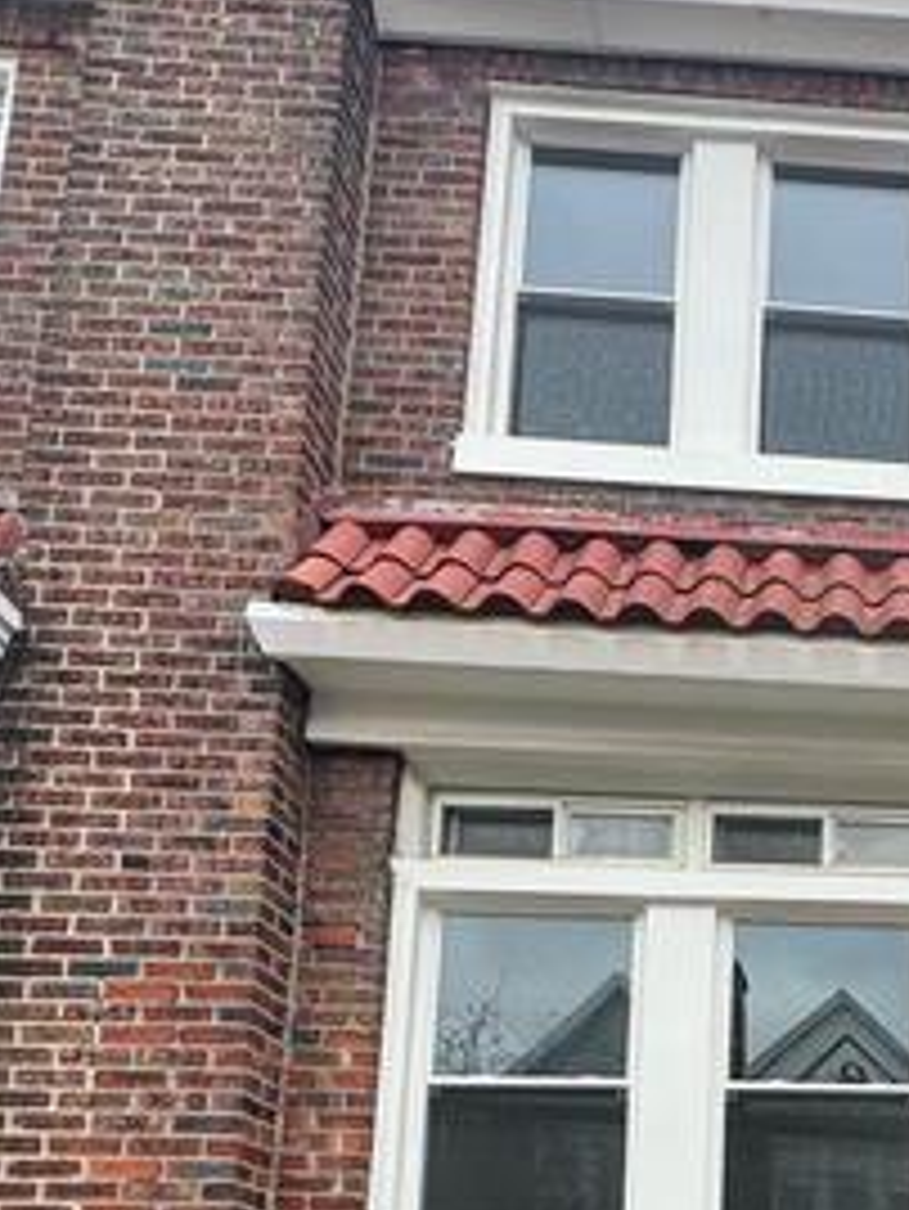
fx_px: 1399
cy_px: 1232
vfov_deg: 40.5
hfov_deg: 30.8
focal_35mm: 40
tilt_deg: +10.1
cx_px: 1076
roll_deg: +1.0
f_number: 2.2
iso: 40
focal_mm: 2.22
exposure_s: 1/338
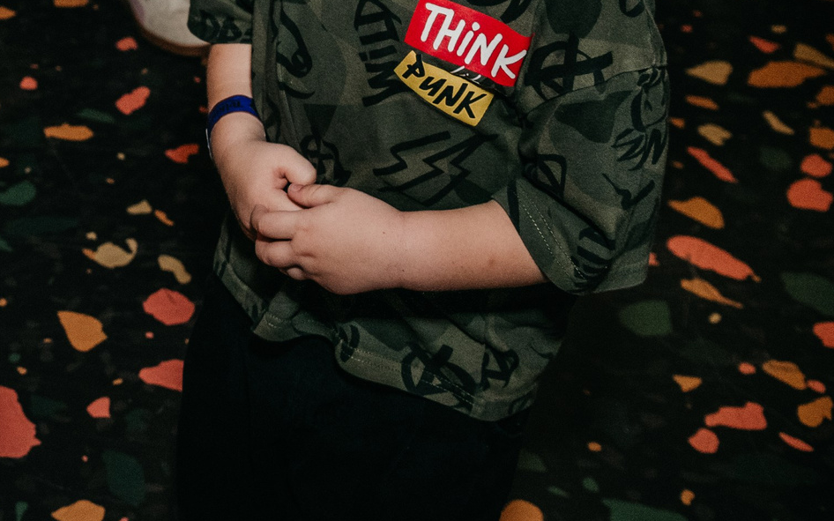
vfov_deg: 18.6
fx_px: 1568
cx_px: -242
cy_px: 74
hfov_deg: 25.7
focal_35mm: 69
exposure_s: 1/160
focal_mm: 24
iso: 640
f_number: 4.5
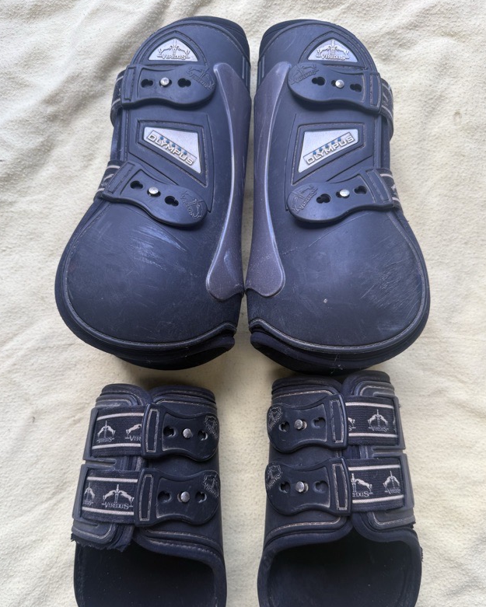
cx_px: 242
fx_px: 485
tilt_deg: -86.9
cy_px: 342
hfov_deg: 53.2
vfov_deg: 63.8
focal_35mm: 27
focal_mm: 6.76
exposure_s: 1/176
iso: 64
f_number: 1.78
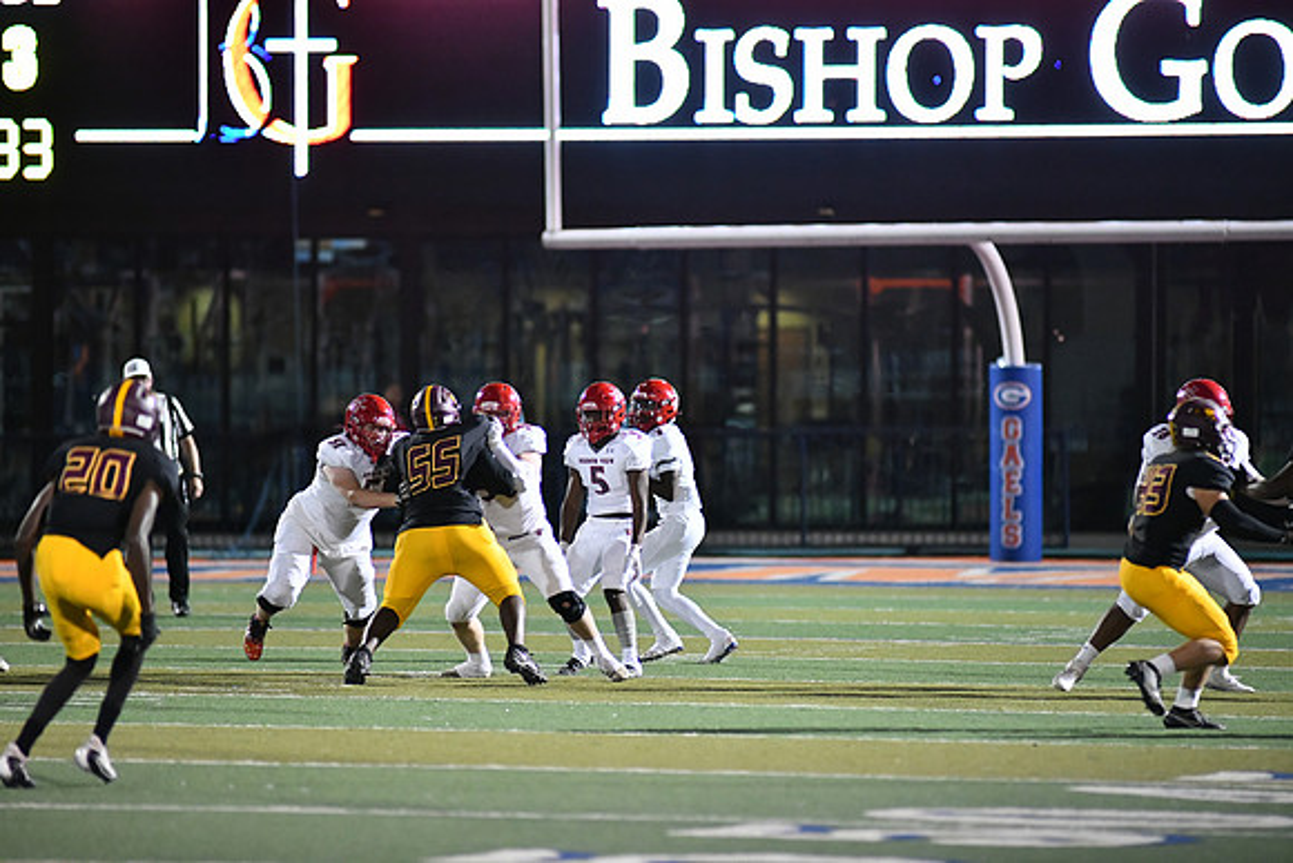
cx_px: 646
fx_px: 10777
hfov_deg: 6.9
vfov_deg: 4.6
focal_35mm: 300
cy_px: 432
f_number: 2.8
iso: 6400
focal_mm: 300
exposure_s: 1/1250
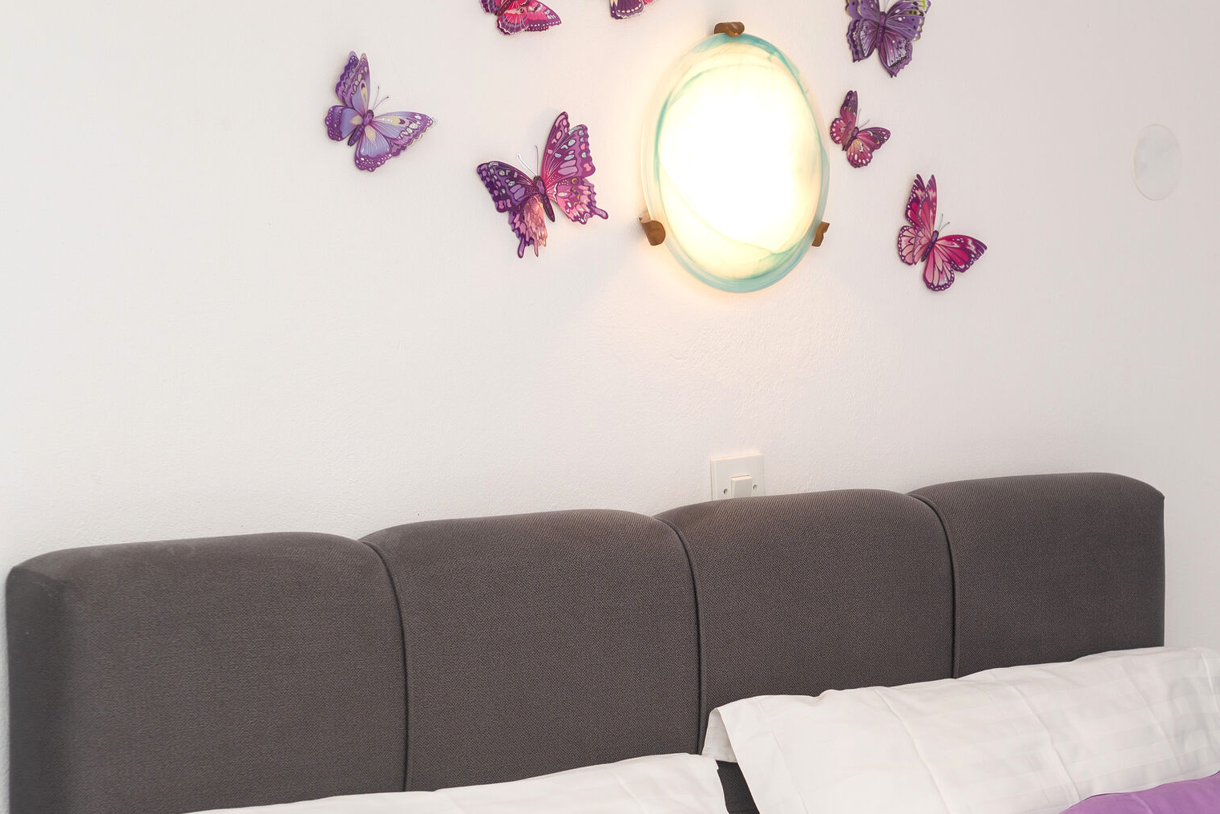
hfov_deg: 22.0
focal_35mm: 92
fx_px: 3118
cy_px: 636
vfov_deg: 14.8
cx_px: 861
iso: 200
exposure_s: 1/200
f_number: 3.2
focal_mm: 50
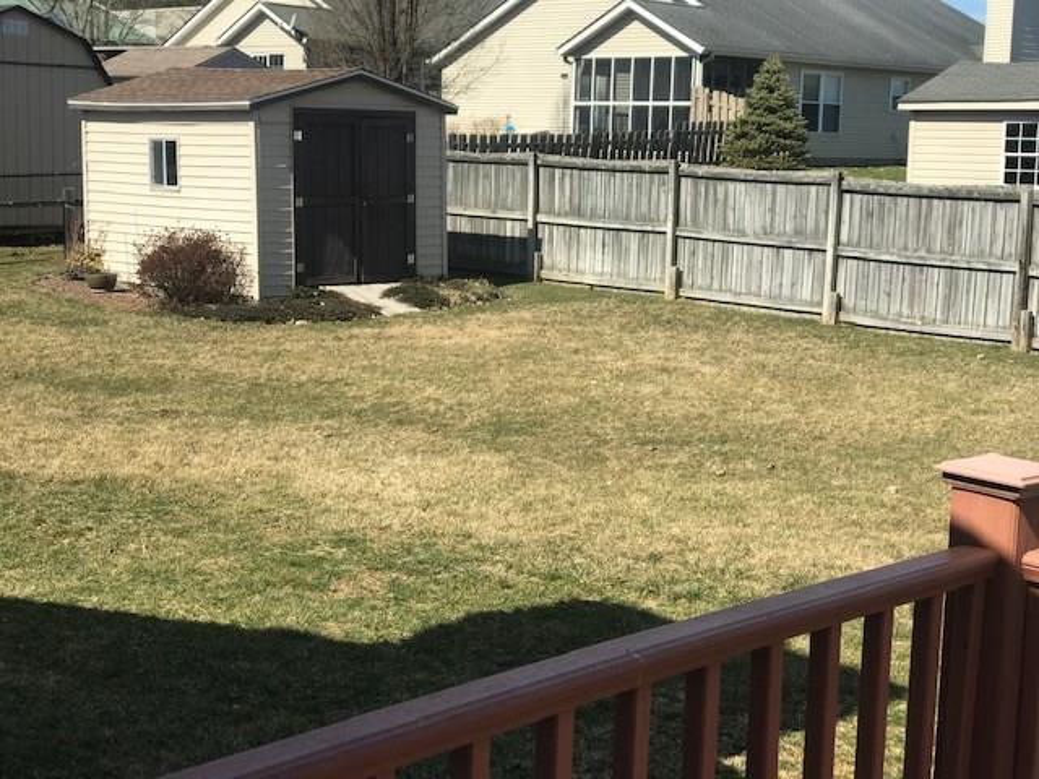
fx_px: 1711
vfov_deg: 25.7
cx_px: 520
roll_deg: -1.7
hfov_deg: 33.8
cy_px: 390
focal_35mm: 57
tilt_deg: -8.1
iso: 20
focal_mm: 6.6
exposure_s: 1/948
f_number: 2.8
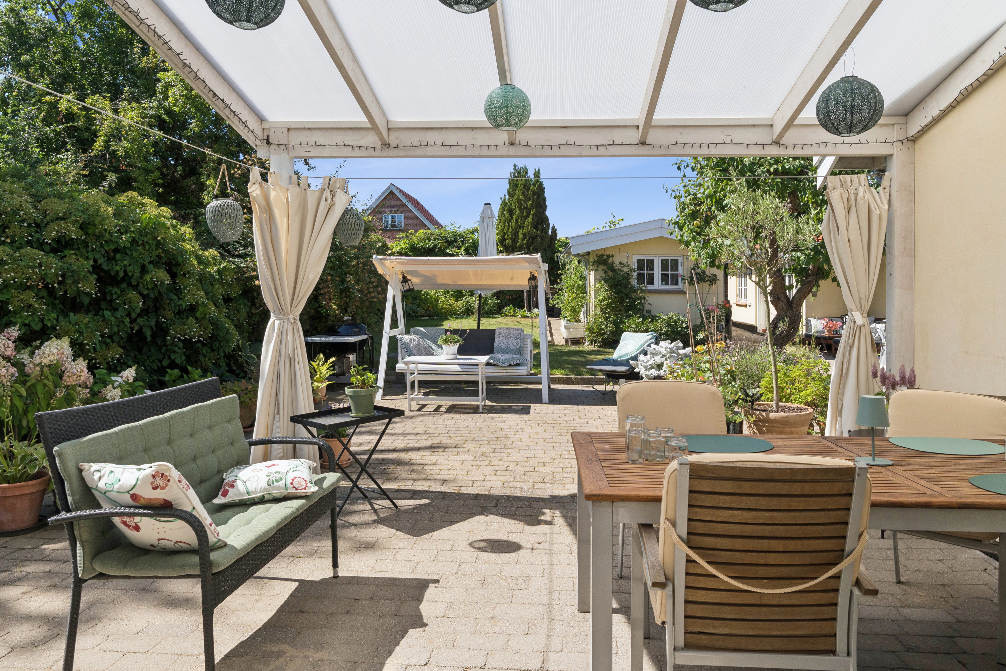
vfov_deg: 54.9
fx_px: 645
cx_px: 503
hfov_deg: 75.9
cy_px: 336
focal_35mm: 23
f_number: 7.1
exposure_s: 1/1000
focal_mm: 15.4
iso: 400
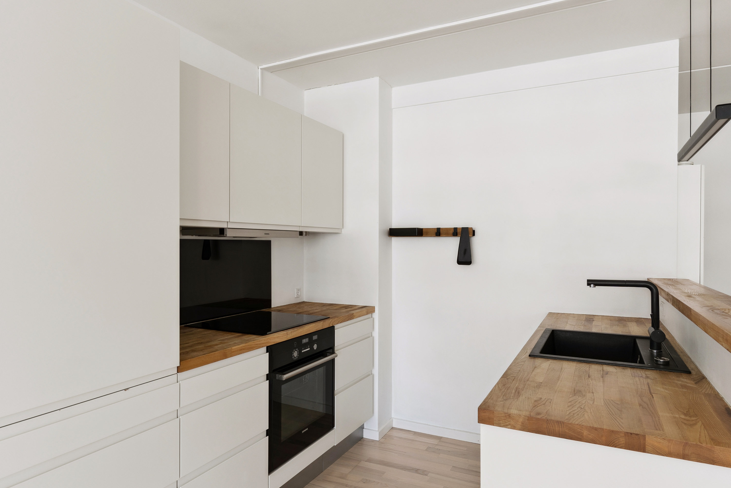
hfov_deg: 78.9
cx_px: 368
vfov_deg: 57.5
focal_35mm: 22
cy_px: 253
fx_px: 445
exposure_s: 1/10
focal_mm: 13.9
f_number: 7.1
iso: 100
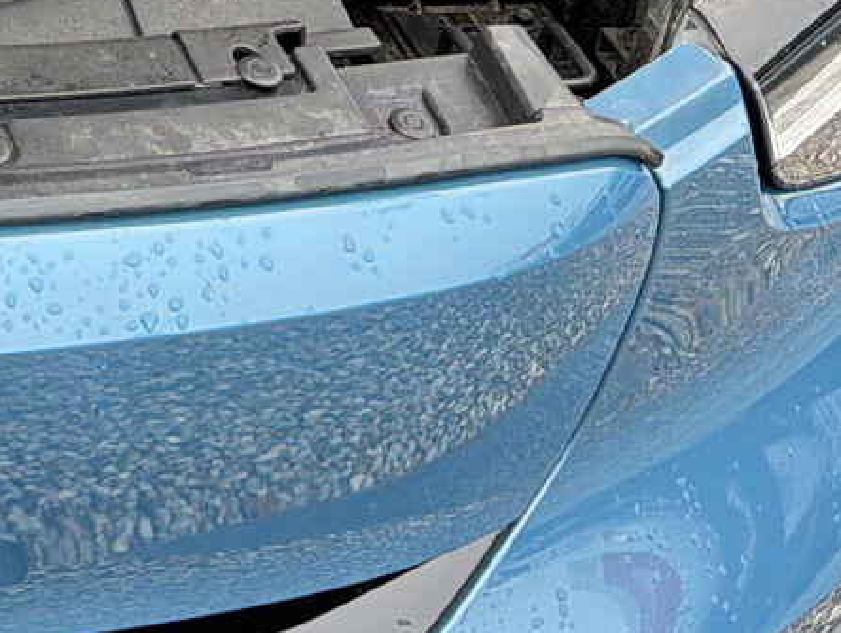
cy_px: -620
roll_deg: -1.3
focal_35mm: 107
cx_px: -642
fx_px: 2602
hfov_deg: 15.8
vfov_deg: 12.3
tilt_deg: -22.2
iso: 80
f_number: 1.78
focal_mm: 6.76
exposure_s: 1/308
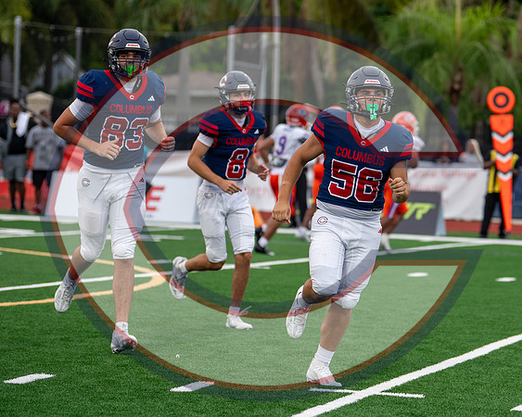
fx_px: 3401
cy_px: 185
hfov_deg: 8.8
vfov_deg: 7.0
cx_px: 360
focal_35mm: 220
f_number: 2.8
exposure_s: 1/1000
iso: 320
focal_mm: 125
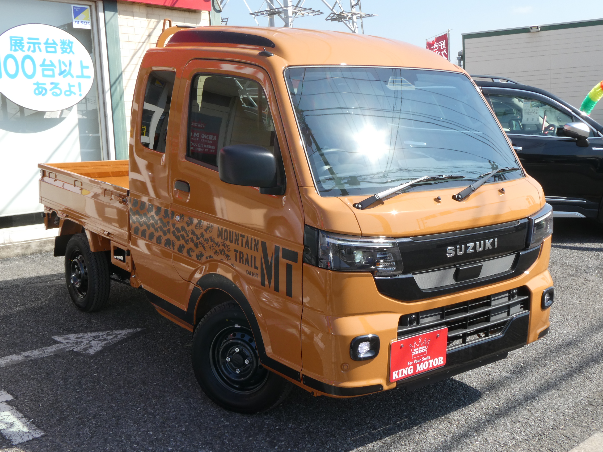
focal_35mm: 38
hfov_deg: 49.0
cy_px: 222
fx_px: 662
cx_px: 306
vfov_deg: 37.7
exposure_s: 1/200
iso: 80
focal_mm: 6.7
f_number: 5.6
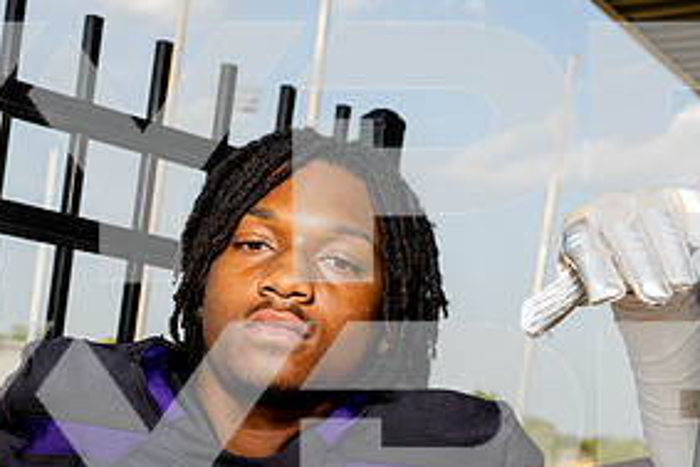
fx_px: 1595
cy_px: 453
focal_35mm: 82
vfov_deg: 16.4
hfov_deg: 24.7
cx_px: 252
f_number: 5.6
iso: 200
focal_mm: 40
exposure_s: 1/250
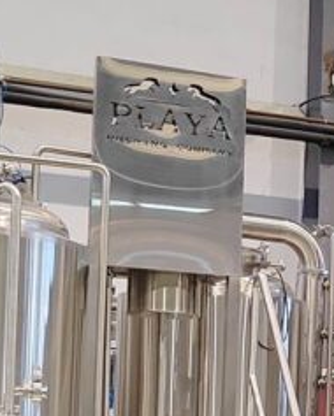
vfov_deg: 19.4
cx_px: 415
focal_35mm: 97
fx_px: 1197
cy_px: 365
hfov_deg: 15.3
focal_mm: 5.52
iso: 2603
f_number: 1.9
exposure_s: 1/50
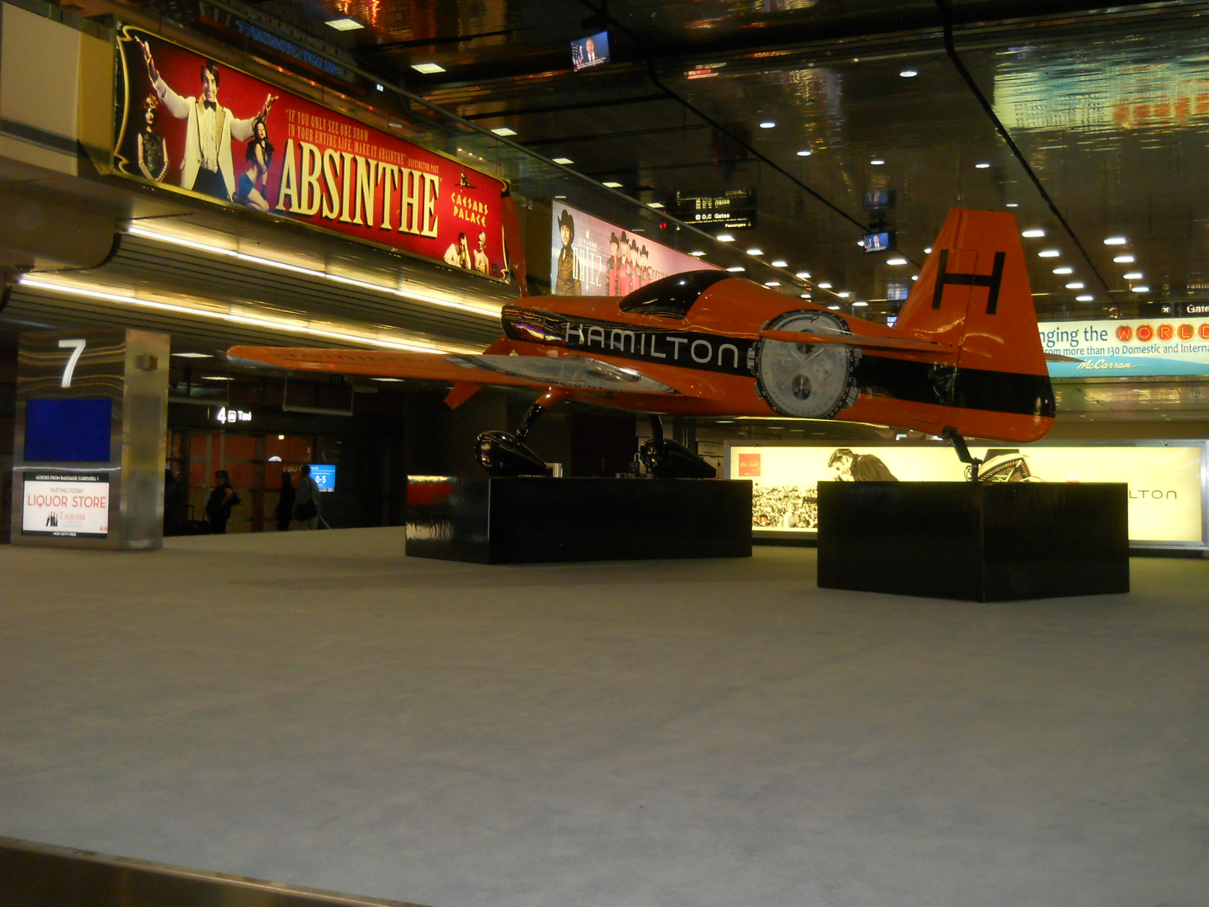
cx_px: 604
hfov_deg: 45.8
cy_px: 454
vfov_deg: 35.1
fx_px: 1432
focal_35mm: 41
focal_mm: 6.72
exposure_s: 1/30
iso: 250
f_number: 3.1
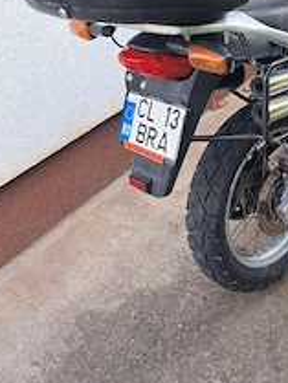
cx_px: 262
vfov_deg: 39.5
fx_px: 510
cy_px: 75
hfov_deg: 30.1
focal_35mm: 46
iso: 50
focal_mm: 5.23
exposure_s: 1/172
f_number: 1.8
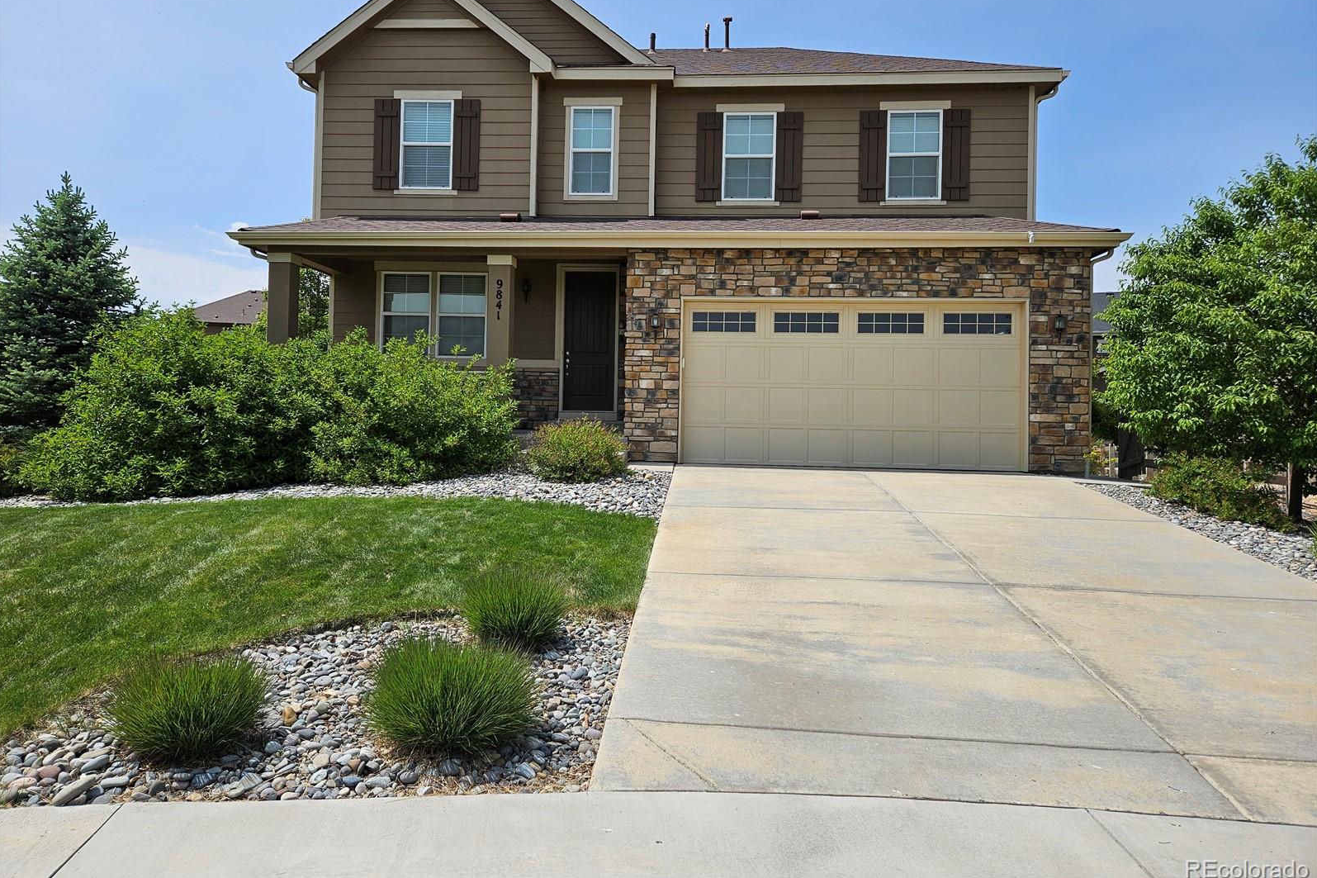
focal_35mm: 24
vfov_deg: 53.0
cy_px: 391
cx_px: 658
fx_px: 878
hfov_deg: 73.7
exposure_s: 1/2993
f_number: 1.8
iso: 25
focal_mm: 5.4
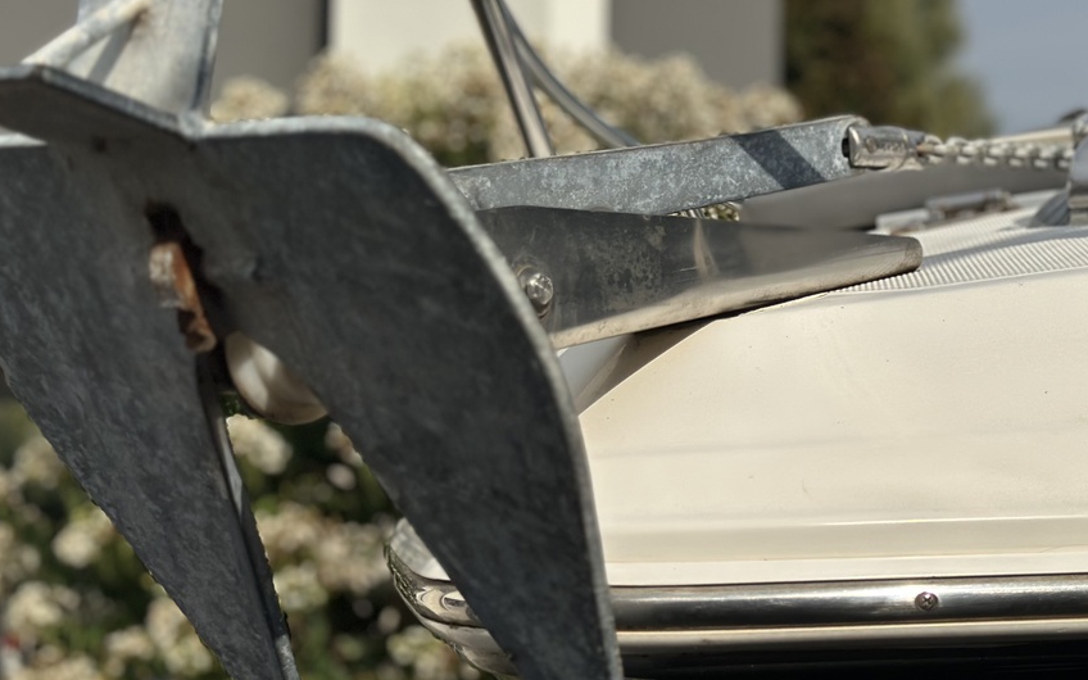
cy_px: 173
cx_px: 712
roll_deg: -0.8
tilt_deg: +8.8
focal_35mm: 72
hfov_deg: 28.4
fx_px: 2135
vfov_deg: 18.0
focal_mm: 6.86
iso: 64
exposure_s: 1/18868
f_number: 1.78
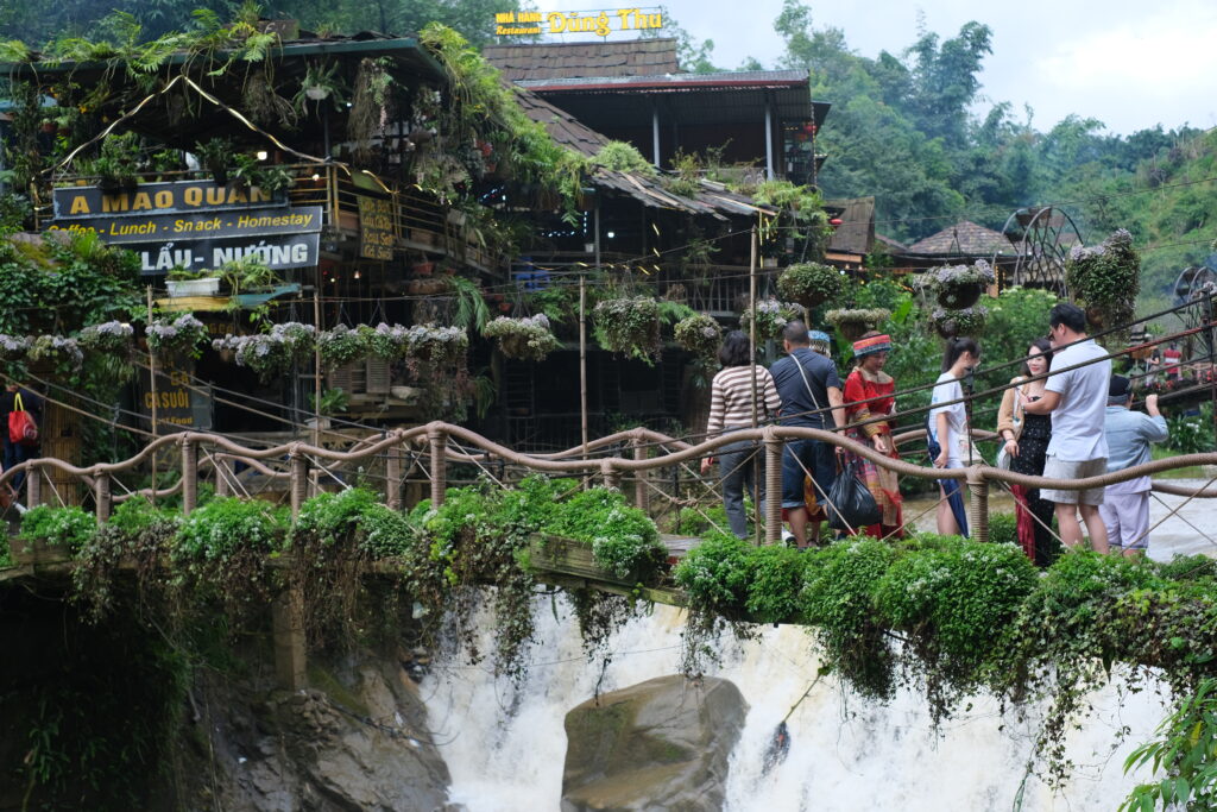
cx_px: 608
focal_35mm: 53
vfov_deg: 25.5
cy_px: 406
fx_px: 1792
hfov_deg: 37.5
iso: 320
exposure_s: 1/600
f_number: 4
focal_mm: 35
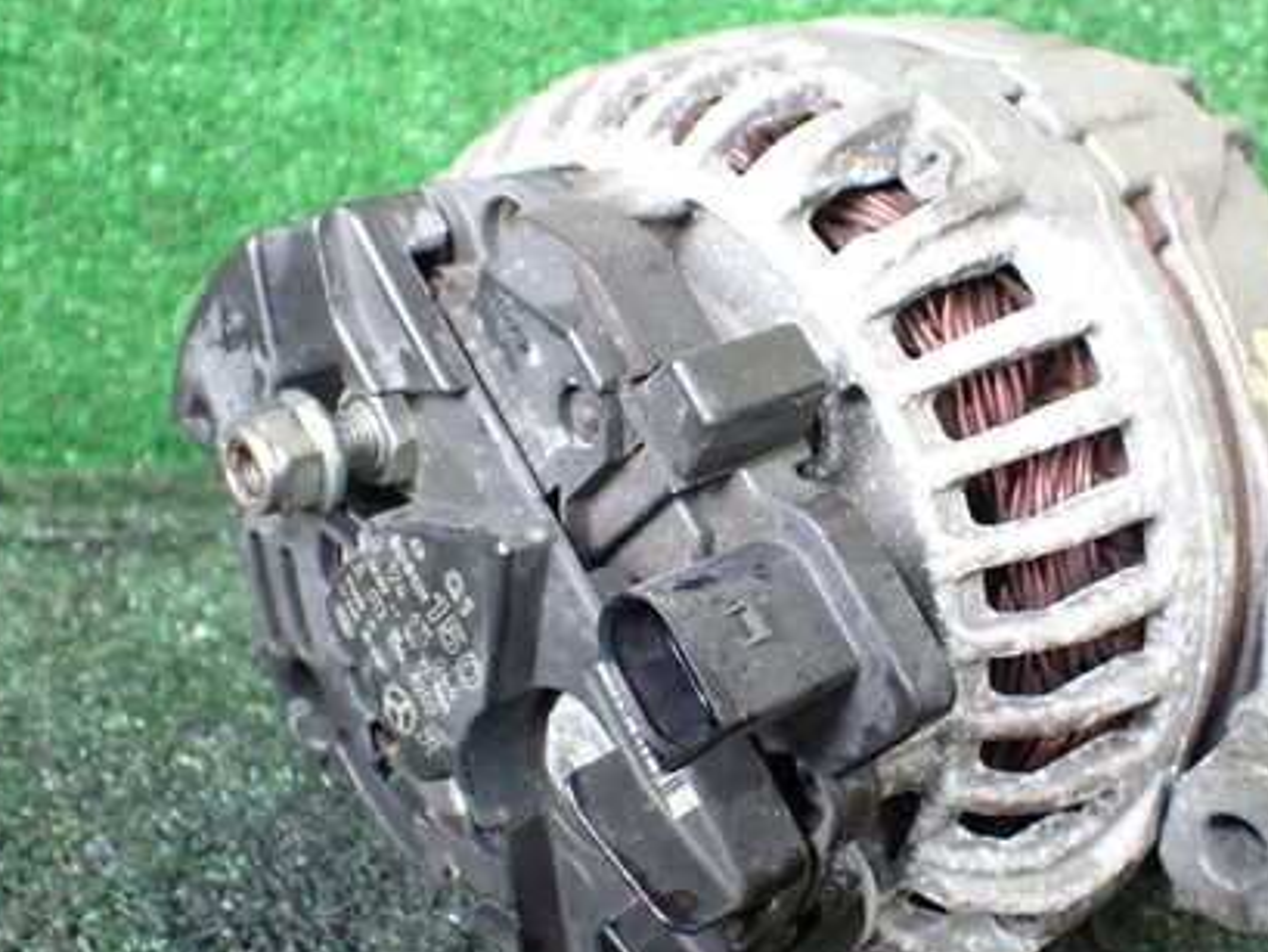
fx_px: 1612
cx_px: 784
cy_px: 496
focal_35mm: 44
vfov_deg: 32.9
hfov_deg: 42.6
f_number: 2.3
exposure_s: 1/80
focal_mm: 5.4
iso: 800
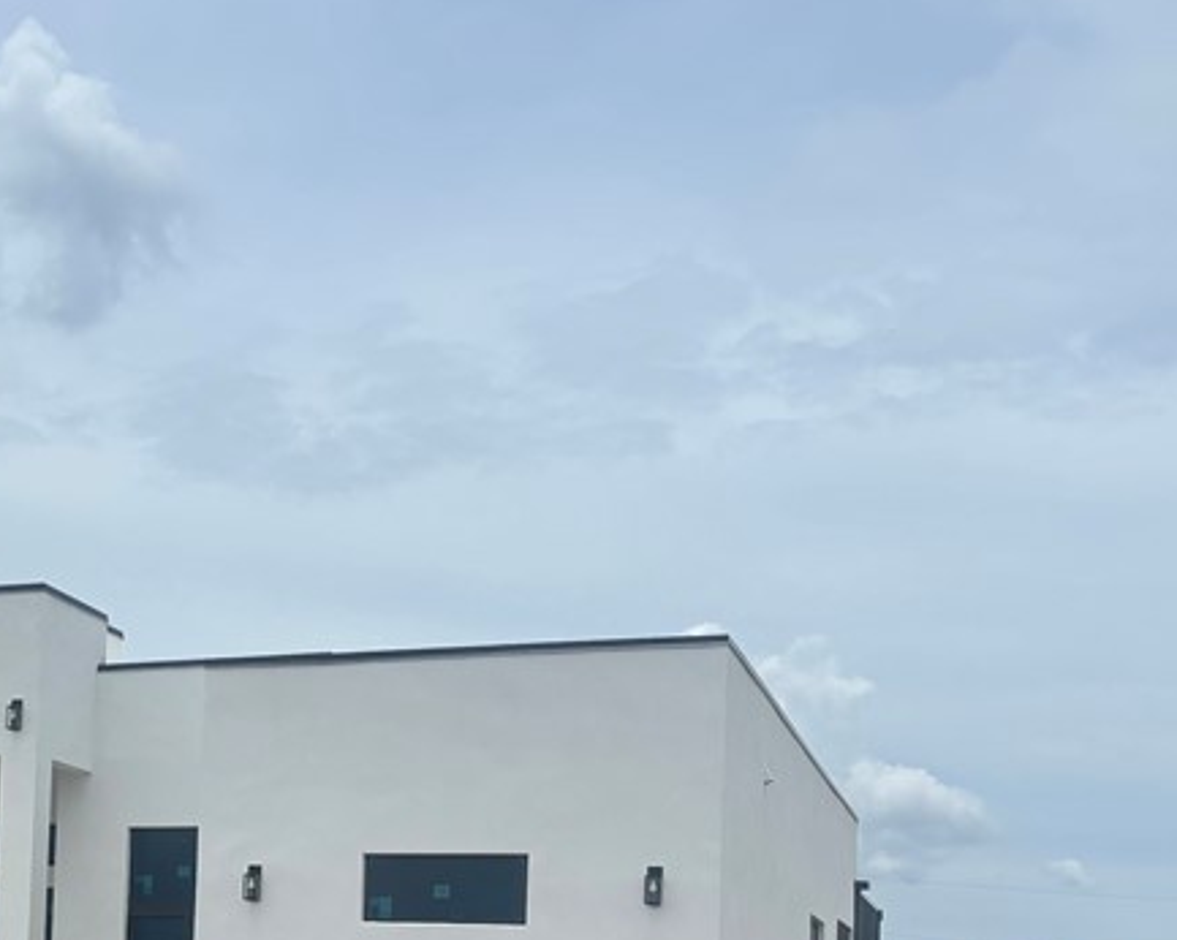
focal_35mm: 60
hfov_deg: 29.5
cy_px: 937
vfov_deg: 24.2
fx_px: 2089
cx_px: 8
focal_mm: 5.96
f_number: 1.6
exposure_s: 1/7692
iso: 50
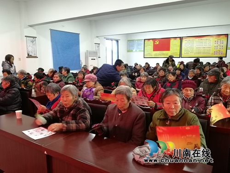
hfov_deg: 65.3
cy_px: 86
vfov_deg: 51.4
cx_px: 115
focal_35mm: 27
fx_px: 179
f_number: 2.2
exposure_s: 1/20
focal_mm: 3.95
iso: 500
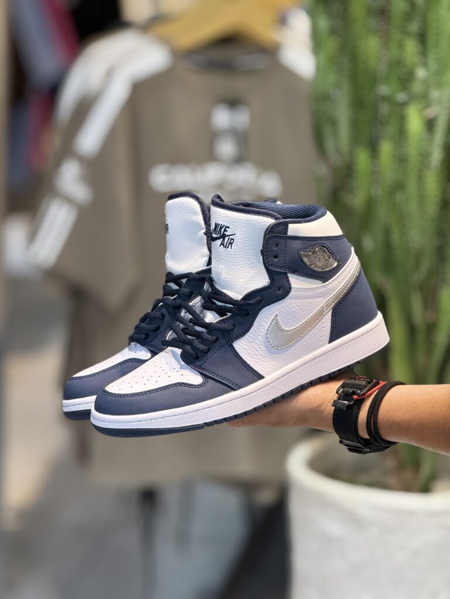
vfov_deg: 16.4
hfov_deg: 12.3
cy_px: 300
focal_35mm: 120
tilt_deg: -13.1
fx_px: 2080
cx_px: 225
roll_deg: -2.5
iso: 125
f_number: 2.8
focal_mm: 15.66
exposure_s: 1/100
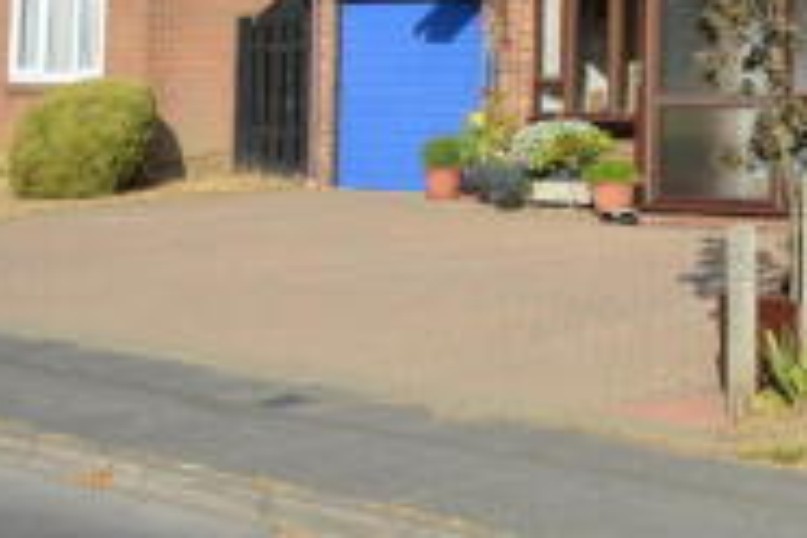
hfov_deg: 20.8
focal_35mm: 92
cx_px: 937
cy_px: -128
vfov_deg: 14.3
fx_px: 2062
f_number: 8
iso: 100
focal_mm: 24
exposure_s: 1/250
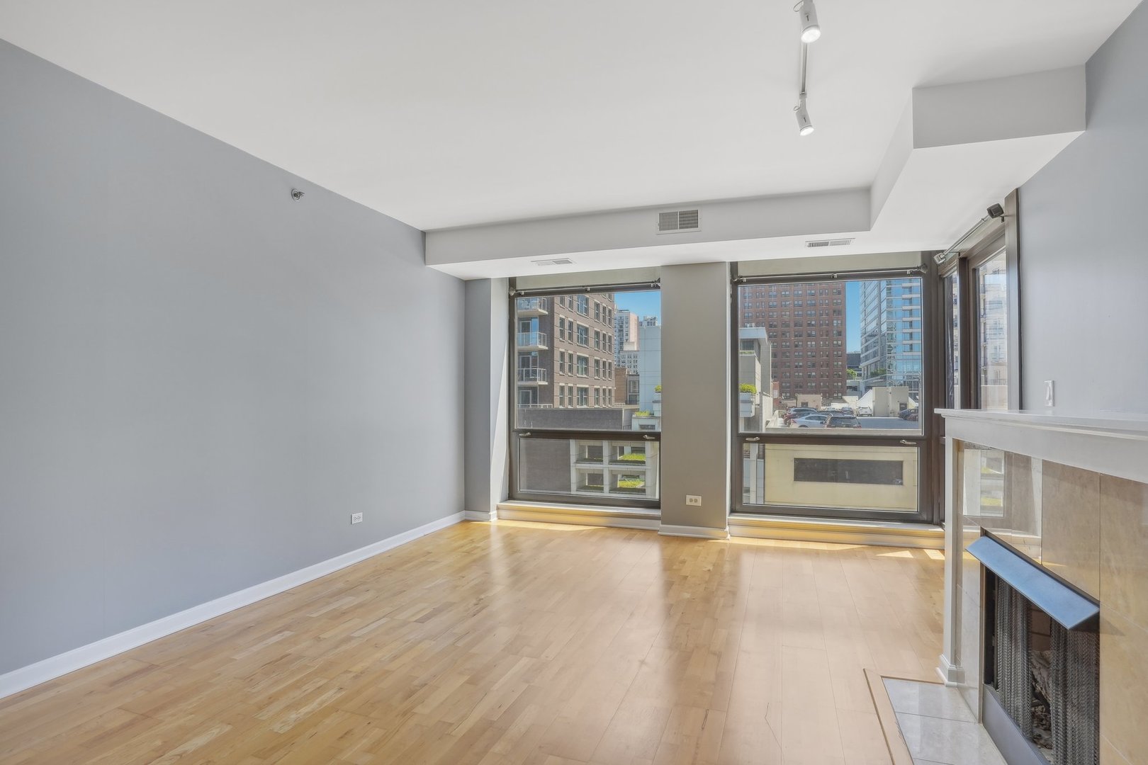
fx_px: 542
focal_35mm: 17
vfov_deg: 70.4
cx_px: 574
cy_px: 382
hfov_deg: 93.3
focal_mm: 17
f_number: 8
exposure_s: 1/80
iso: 400
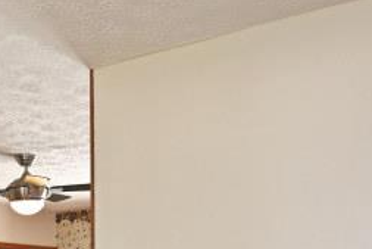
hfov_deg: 23.7
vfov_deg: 15.6
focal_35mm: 83
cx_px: 26
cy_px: 330
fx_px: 858
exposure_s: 1/60
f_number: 4
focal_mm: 14
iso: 320
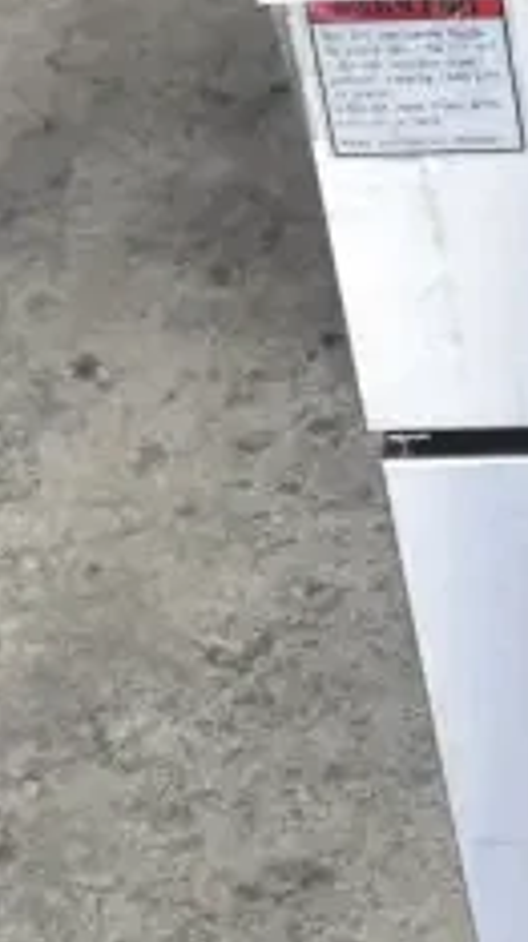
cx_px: 1225
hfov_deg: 9.0
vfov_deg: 17.2
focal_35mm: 123
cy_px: 83
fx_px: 3073
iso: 6400
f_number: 8
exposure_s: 1/250
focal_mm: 20
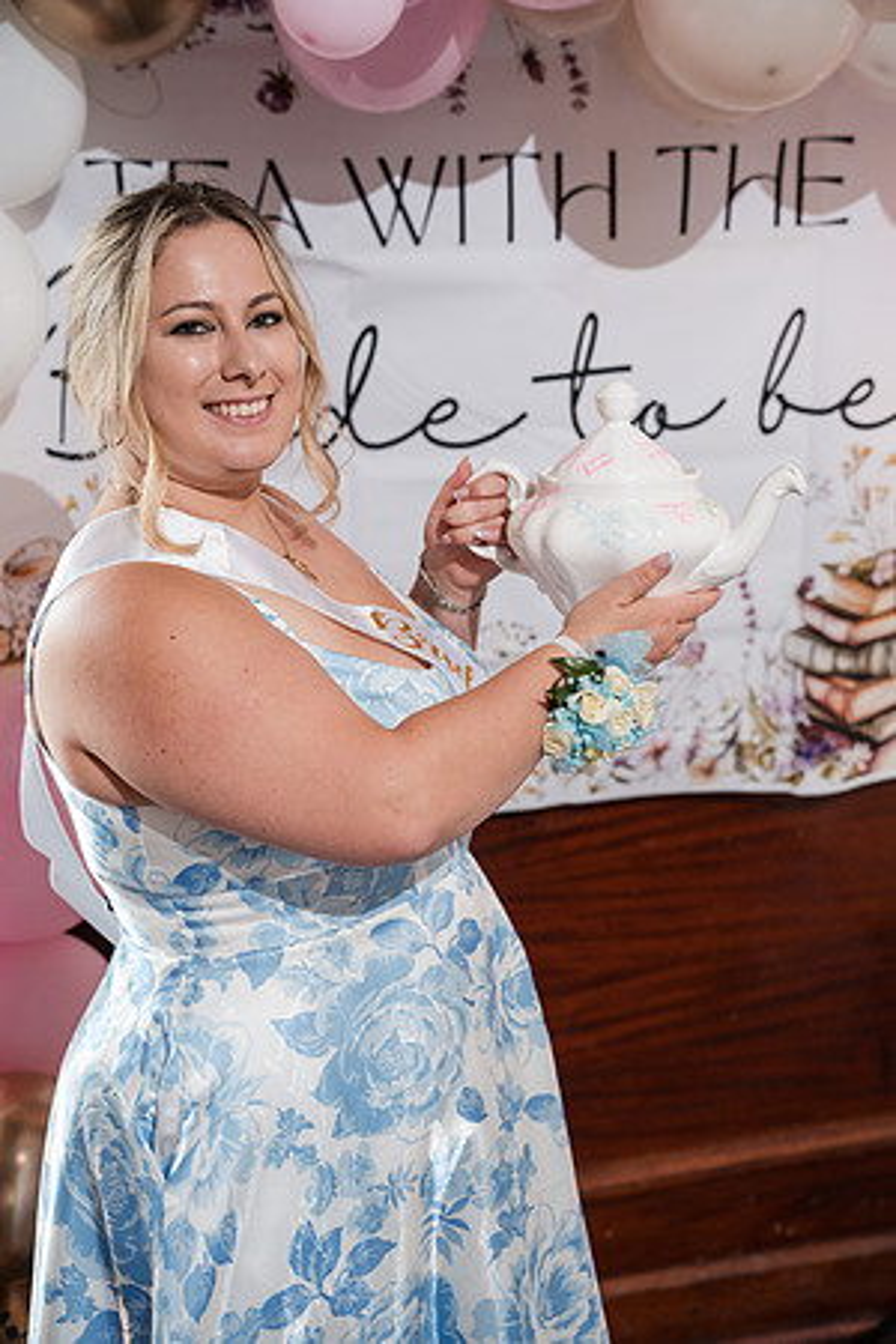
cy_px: 672
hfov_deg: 24.2
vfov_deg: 35.6
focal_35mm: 56
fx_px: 2091
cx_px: 448
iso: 2500
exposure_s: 1/250
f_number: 4
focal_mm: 56
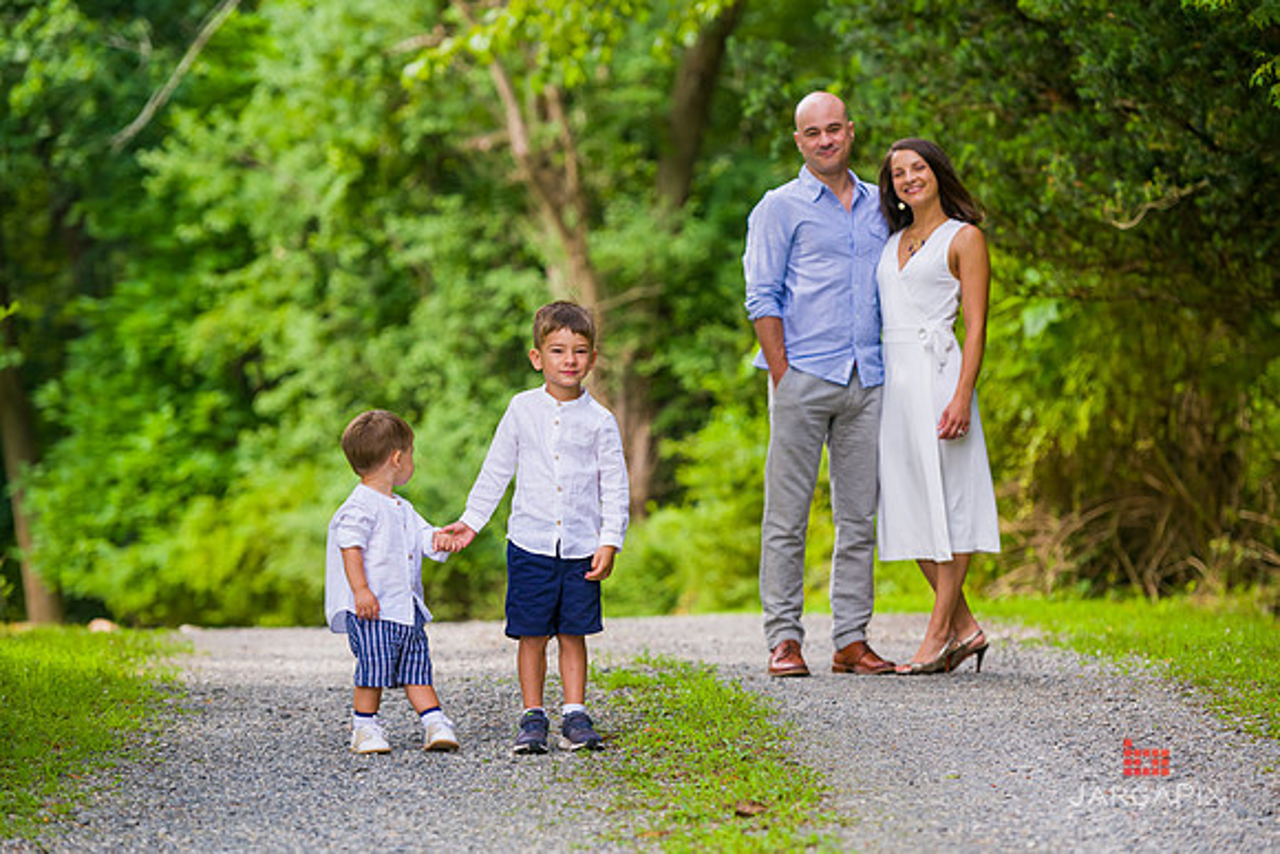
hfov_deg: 15.2
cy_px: 427
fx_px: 4801
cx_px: 640
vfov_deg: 10.2
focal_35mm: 135
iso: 200
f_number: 4
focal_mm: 135
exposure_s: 1/640
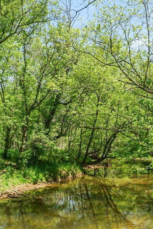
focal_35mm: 44
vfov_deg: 44.3
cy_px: 134
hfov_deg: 30.4
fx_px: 280
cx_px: 58
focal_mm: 16
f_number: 9
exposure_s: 1/500
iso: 400
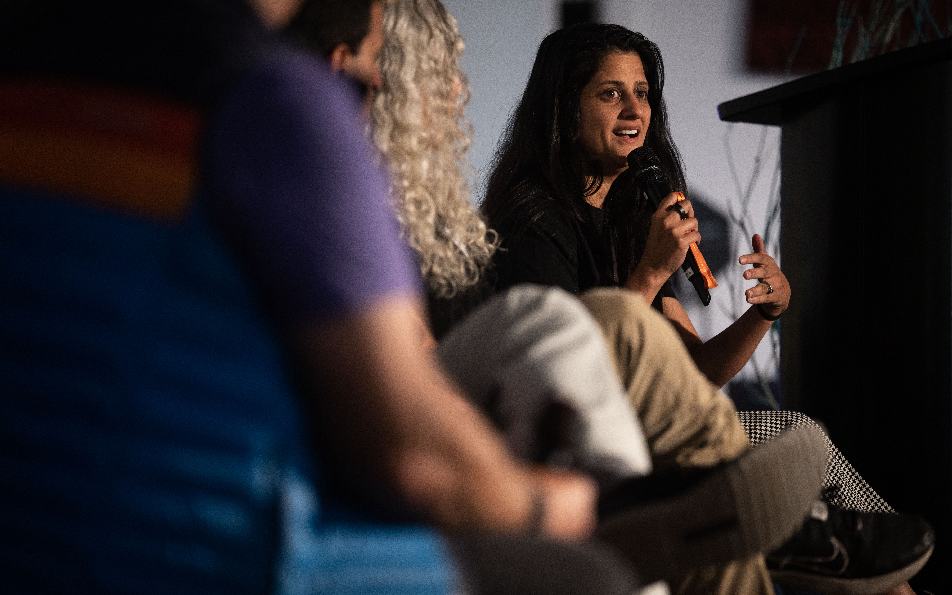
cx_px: 510
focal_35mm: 224
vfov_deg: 5.9
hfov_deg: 9.4
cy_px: 289
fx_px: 5812
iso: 1600
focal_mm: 200
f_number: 2.8
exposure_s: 1/500
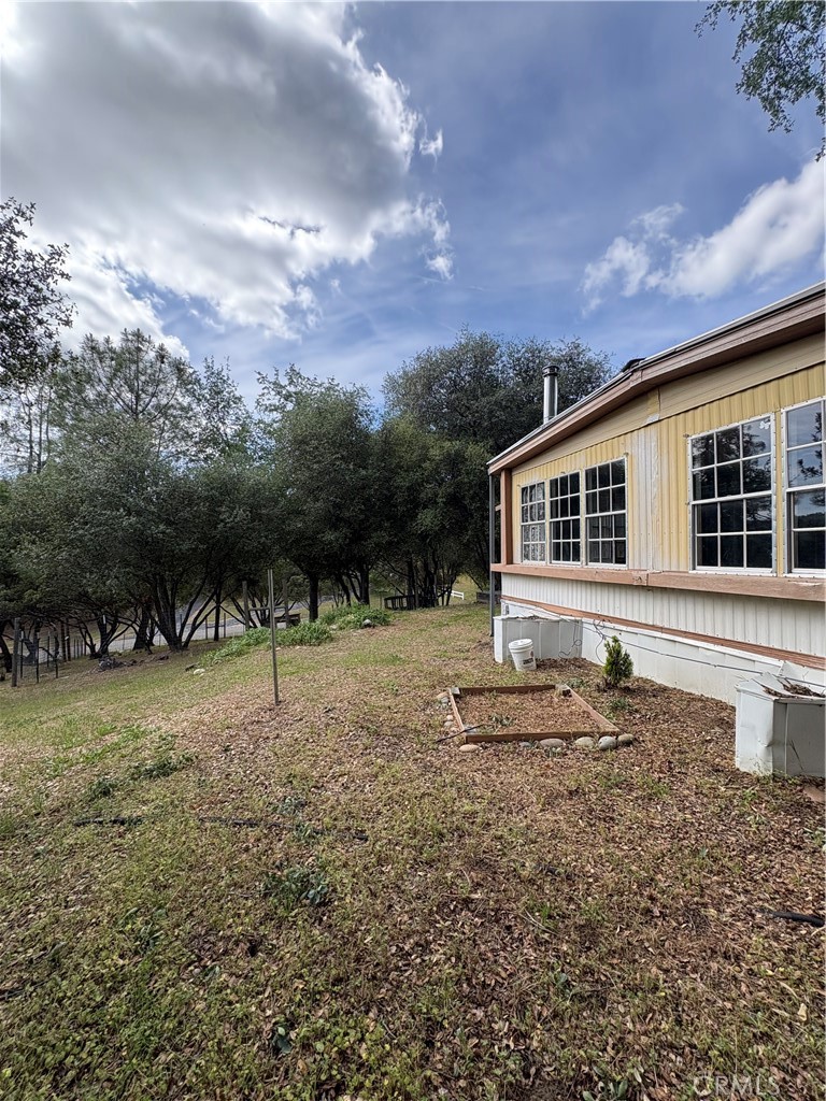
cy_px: 550
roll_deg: +0.6
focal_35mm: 14
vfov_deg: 102.1
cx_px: 413
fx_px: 445
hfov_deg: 85.7
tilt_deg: +0.6
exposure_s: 1/707
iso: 64
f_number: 2.2
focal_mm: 2.22
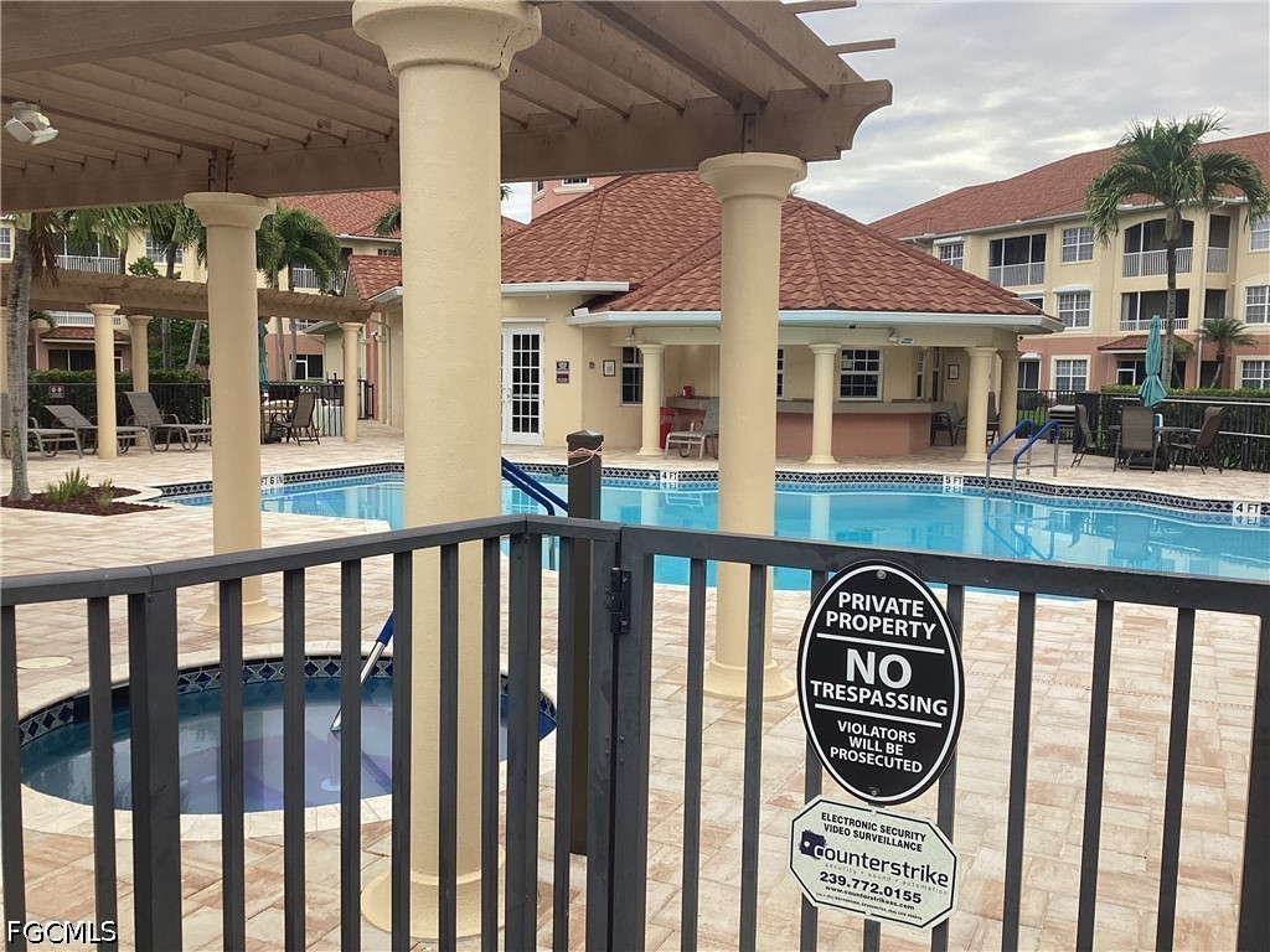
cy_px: 476
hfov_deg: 58.4
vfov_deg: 45.4
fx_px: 1137
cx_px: 635
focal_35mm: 31
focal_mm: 3.3
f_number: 2.4
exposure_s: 1/120
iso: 25
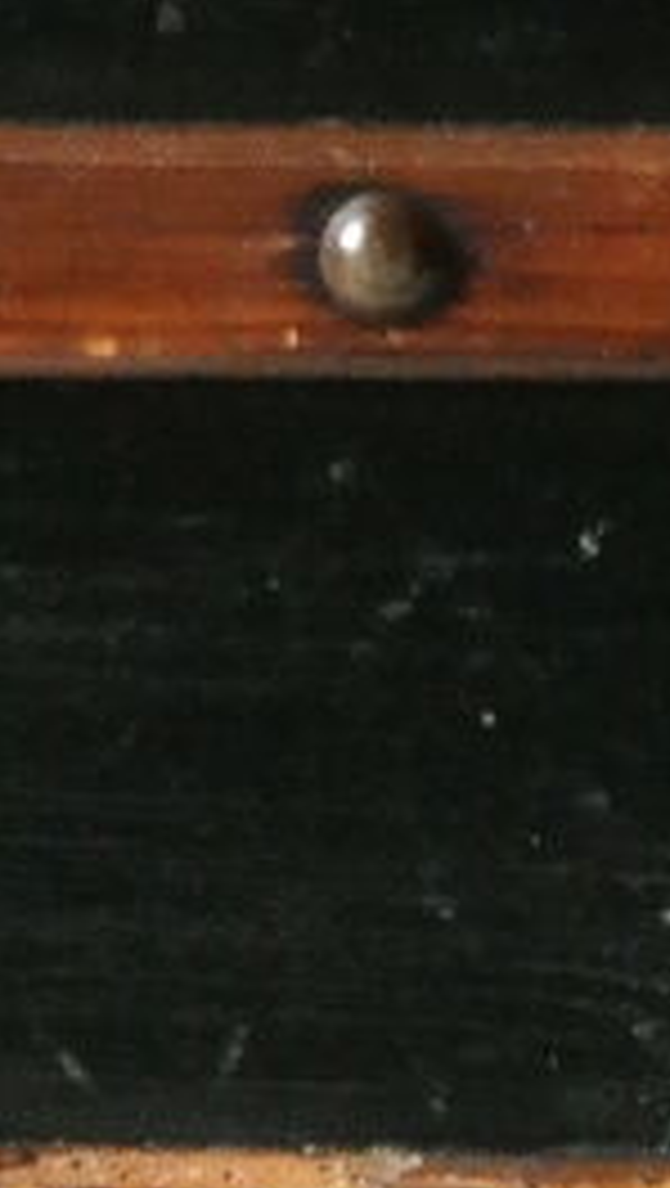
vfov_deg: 4.0
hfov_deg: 2.3
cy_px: -1984
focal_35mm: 527
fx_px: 16602
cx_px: 279
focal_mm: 50
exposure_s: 1/30
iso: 1600
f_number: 5.6
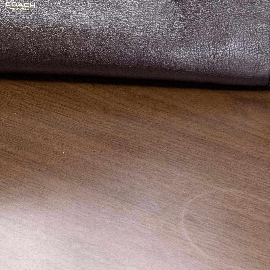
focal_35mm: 82
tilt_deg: -22.0
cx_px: 16
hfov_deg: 20.6
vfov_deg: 19.7
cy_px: -69
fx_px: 724
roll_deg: -0.5
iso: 400
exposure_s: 1/50
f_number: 1.78
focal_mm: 6.76
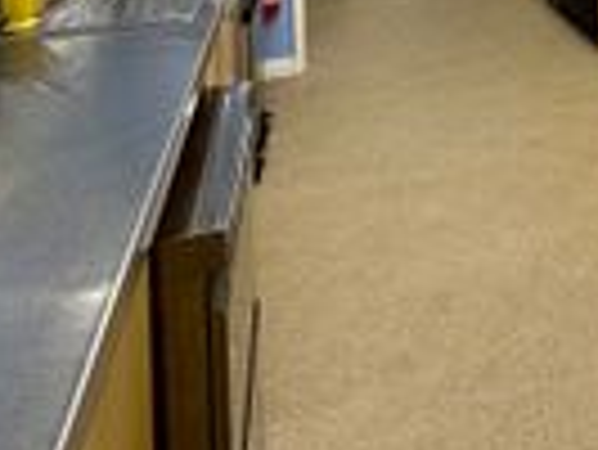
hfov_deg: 40.8
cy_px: -216
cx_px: 553
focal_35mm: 42
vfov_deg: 25.9
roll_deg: +1.9
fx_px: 726
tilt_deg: -0.1
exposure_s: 1/100
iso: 125
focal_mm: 2.22
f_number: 2.2
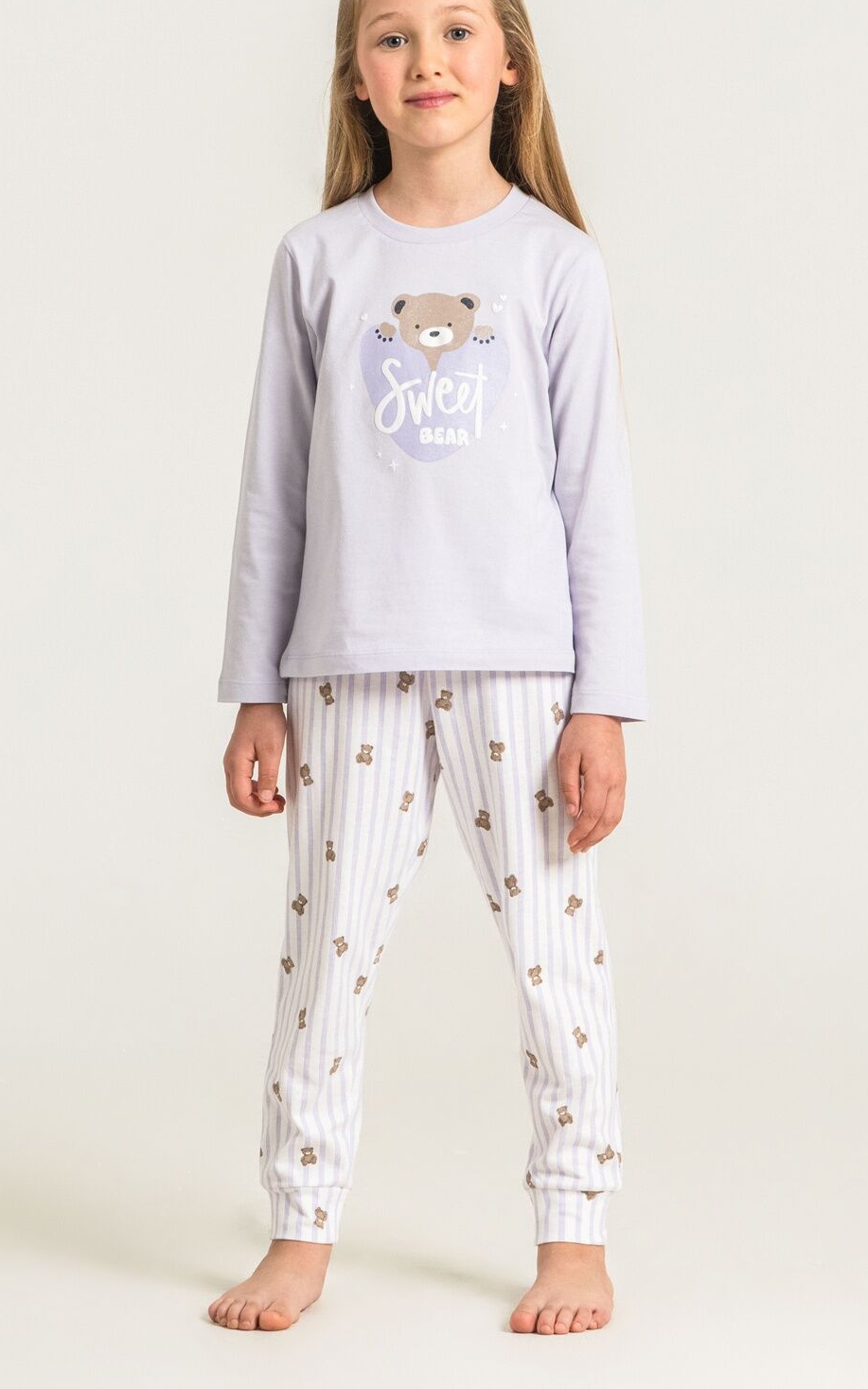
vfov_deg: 15.5
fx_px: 5112
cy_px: 614
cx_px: 420
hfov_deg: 9.7
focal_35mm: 135
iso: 200
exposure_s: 1/160
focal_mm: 72
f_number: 10
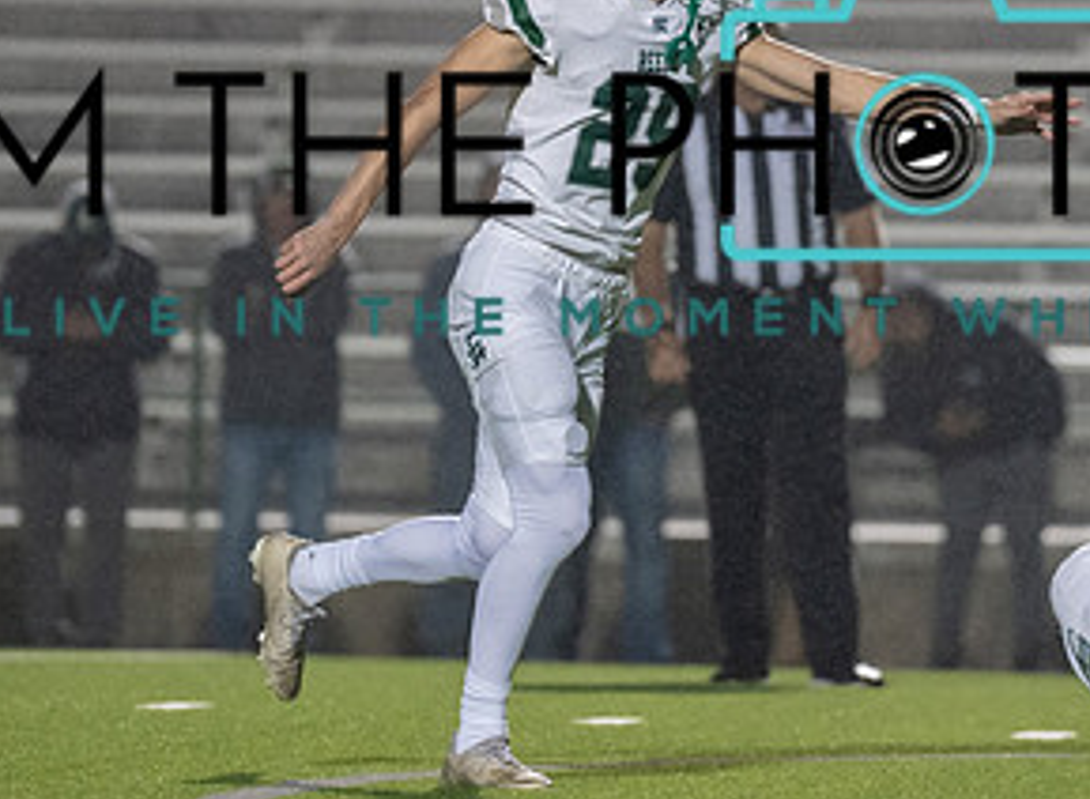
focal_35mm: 506
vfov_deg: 2.9
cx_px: 614
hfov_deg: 3.9
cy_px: 203
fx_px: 15808
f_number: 2.8
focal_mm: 200
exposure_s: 1/1250
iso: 3200
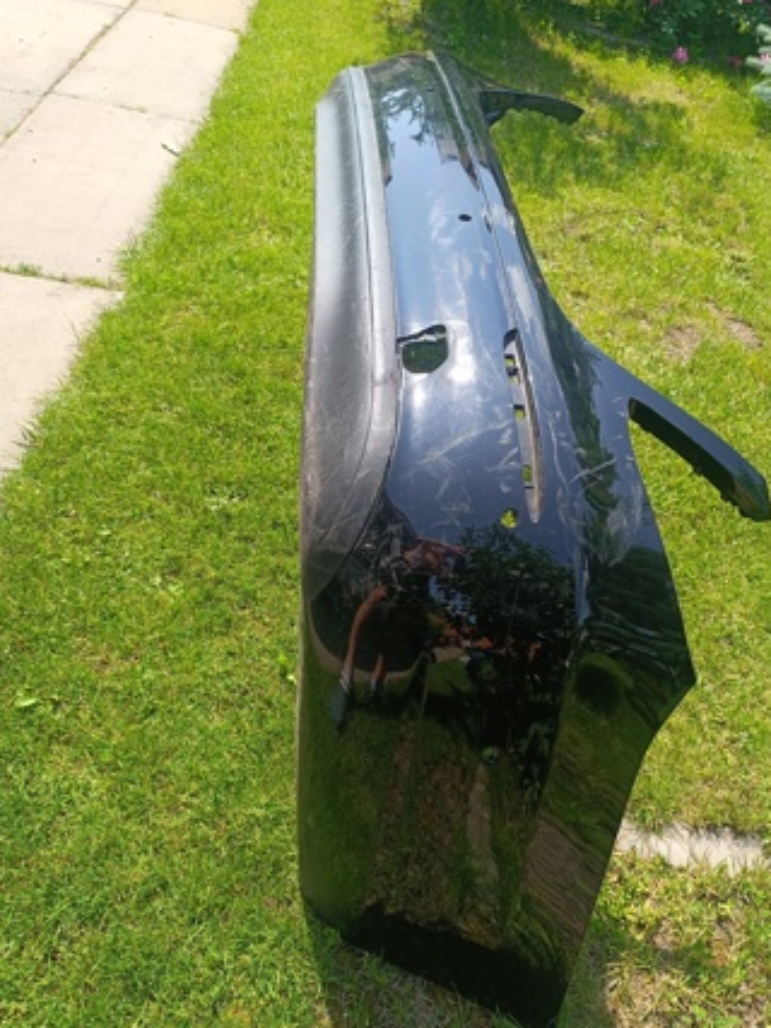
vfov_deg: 65.2
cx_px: 424
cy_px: 566
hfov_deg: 51.2
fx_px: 802
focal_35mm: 27
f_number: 1.65
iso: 50
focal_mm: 6.14
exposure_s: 1/267
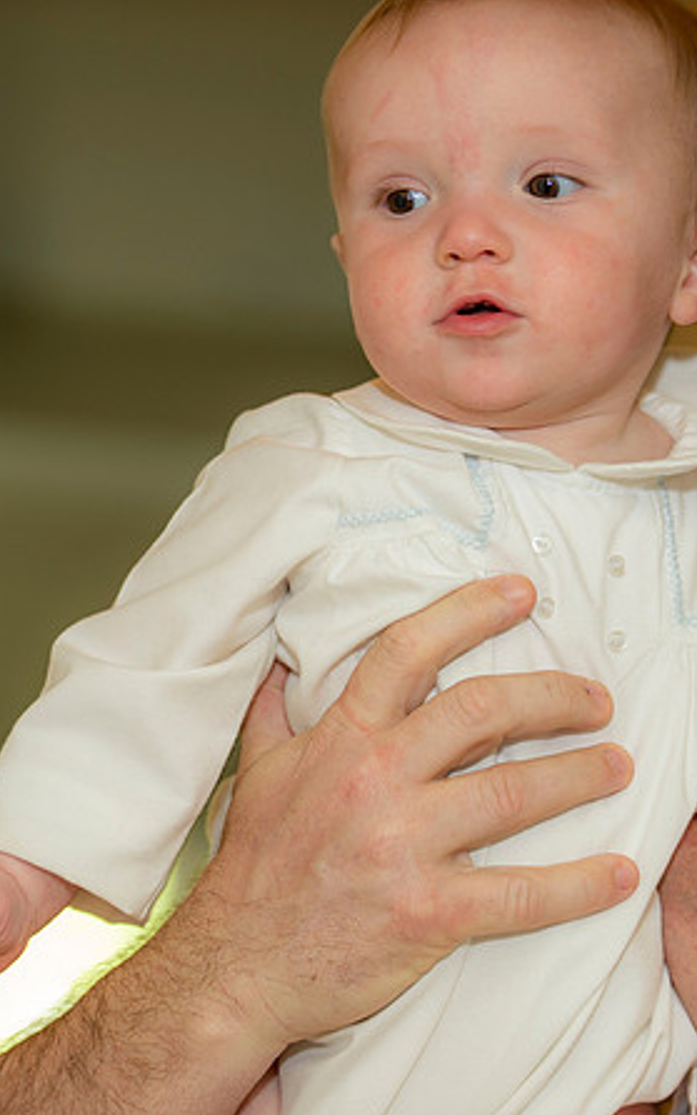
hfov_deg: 9.2
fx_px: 4313
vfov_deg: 14.7
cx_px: 269
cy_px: 560
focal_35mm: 142
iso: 200
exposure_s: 1/100
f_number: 2.8
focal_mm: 92
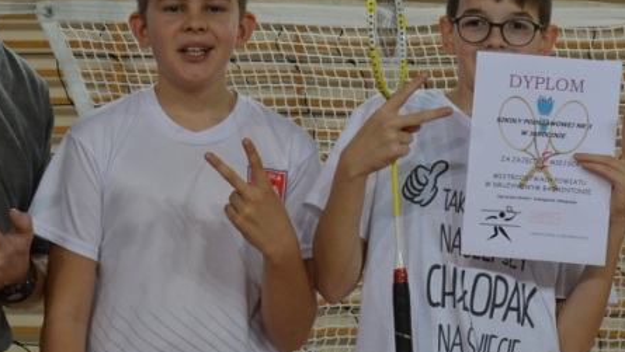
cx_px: 341
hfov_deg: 12.4
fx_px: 2869
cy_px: 153
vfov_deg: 7.0
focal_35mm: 173
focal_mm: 48
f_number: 4.8
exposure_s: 1/60
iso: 800
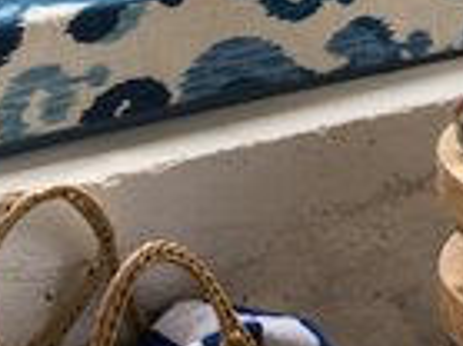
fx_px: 2432
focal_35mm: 182
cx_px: 533
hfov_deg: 10.7
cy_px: -326
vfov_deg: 7.8
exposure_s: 1/200
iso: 100
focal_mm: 35
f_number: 13
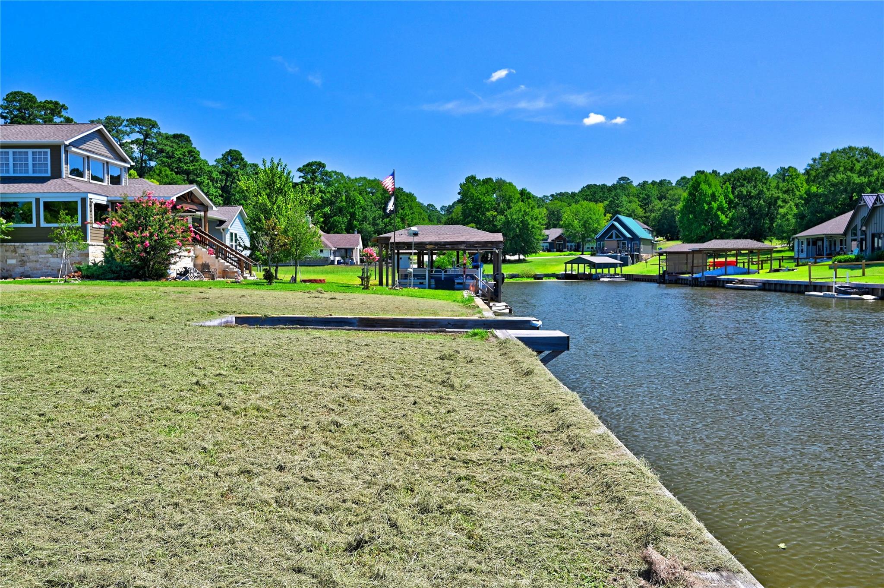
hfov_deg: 62.0
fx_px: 736
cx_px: 442
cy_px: 294
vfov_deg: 43.5
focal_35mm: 30
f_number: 8
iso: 400
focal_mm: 30
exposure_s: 1/500
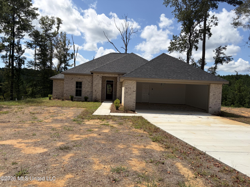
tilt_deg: -1.2
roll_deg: -2.6
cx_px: 125
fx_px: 188
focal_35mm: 26
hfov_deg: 67.3
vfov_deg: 53.1
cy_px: 94
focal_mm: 5.96
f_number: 1.6
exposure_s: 1/4329
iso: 50
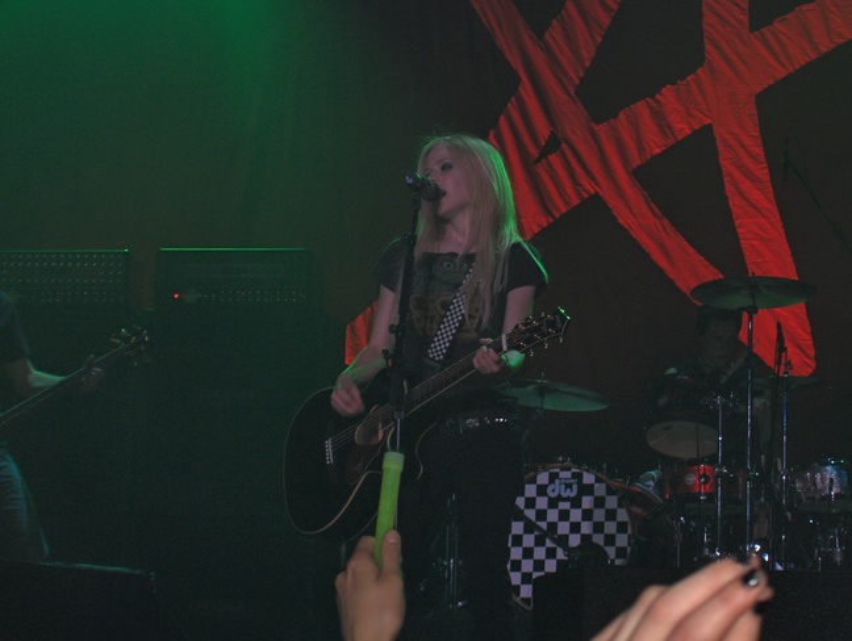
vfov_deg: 12.7
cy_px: 320
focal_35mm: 117
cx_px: 426
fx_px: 2884
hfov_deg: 16.8
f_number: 4.9
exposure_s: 1/125
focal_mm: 24
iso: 100
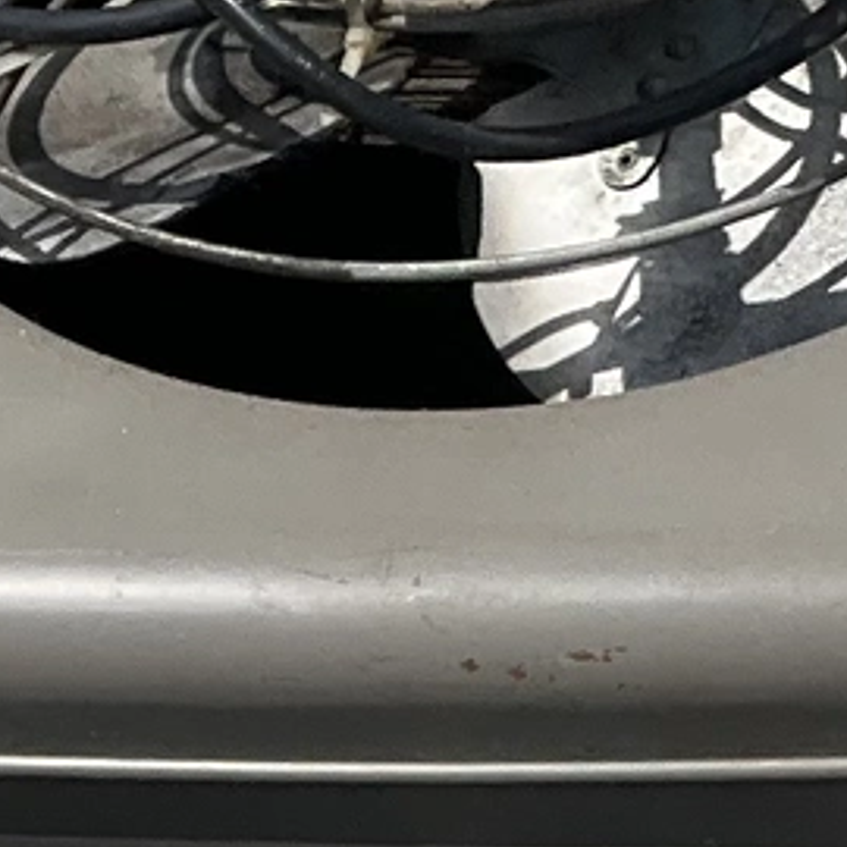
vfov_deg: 9.0
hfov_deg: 9.2
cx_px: 587
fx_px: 5260
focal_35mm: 190
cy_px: 1255
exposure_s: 1/2320
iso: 25
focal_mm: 3
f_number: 1.8
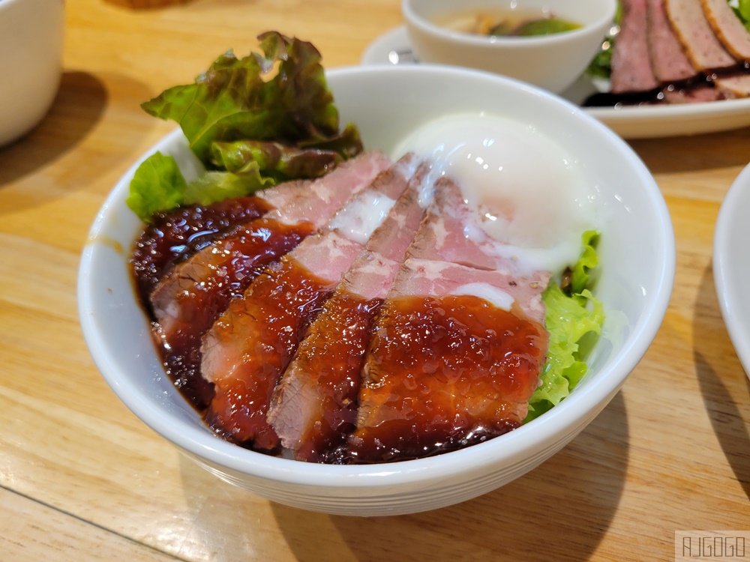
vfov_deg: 53.1
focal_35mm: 26
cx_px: 375
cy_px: 281
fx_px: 563
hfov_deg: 67.3
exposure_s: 1/120
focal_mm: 5.4
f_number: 1.8
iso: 160
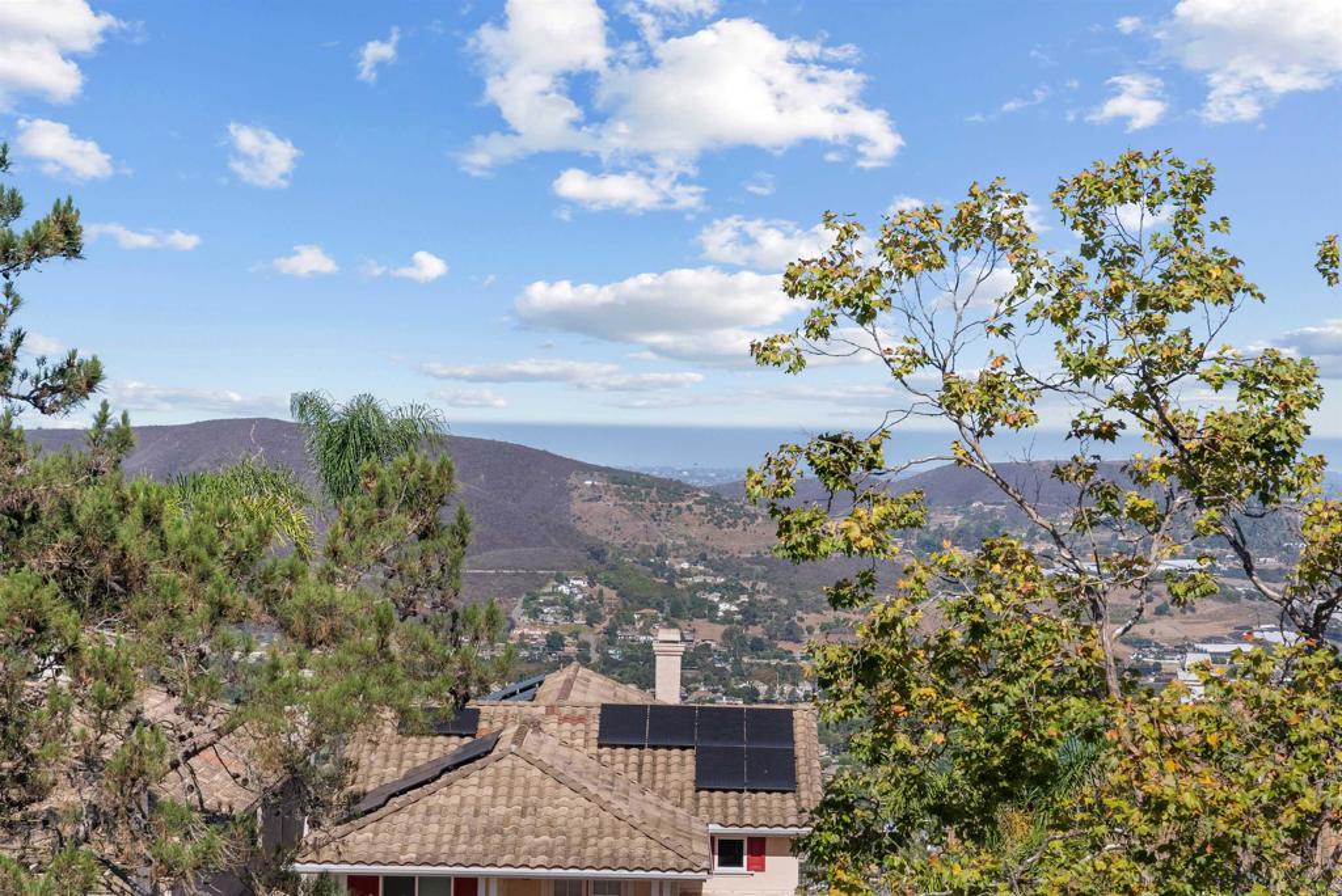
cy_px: 448
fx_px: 2611
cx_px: 671
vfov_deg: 19.5
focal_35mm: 70
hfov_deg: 28.8
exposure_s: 1/125
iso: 500
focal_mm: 70
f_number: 10
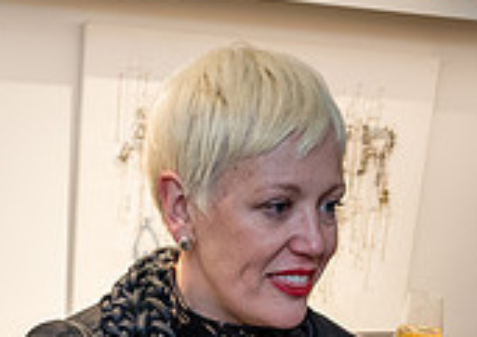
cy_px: 612
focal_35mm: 102
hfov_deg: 19.6
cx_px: 328
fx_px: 1377
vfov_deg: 12.7
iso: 1600
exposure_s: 1/200
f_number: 4
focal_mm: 24
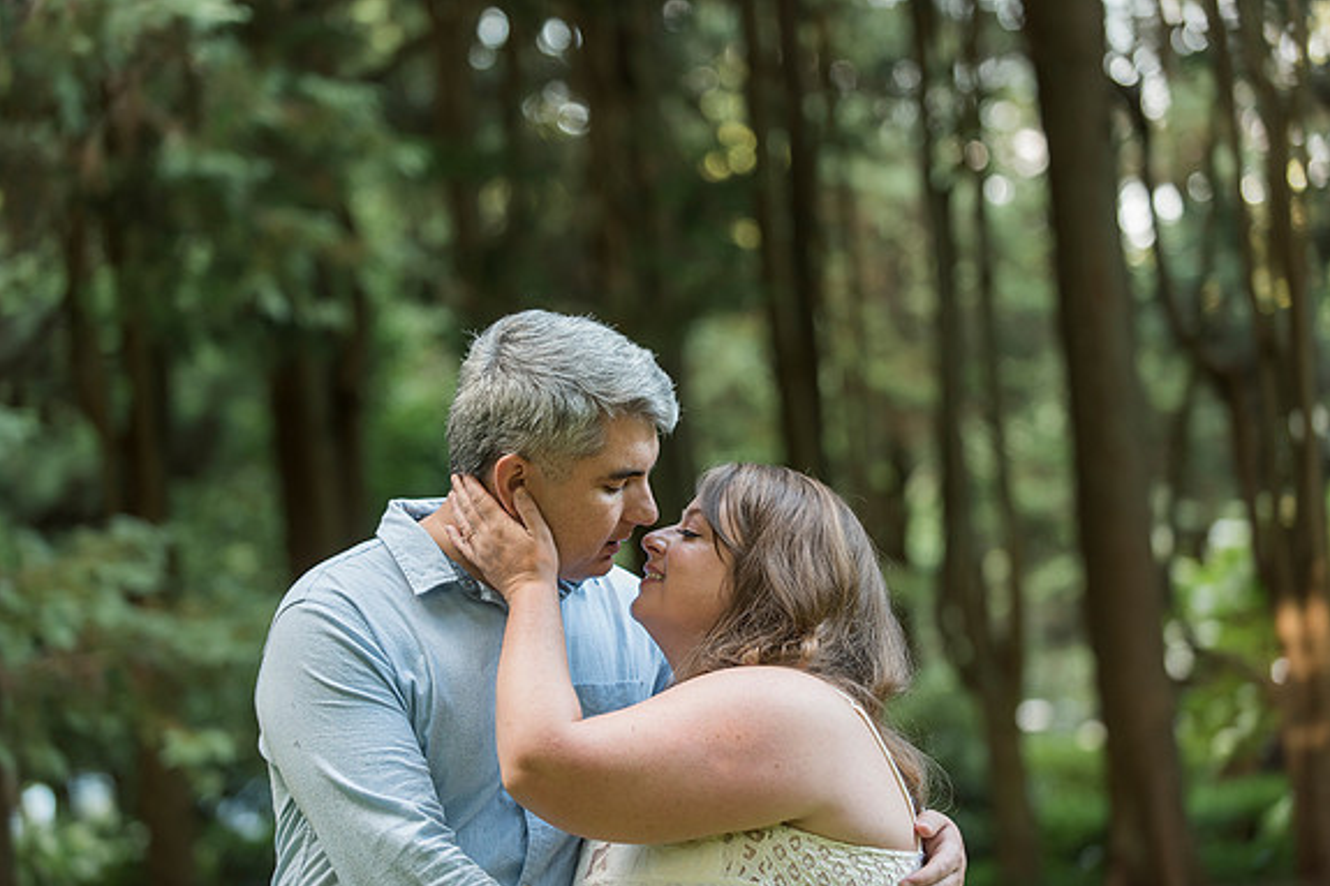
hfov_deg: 19.8
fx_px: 3804
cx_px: 668
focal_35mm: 103
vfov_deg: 13.3
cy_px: 445
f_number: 2.8
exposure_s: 1/200
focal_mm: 102
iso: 800
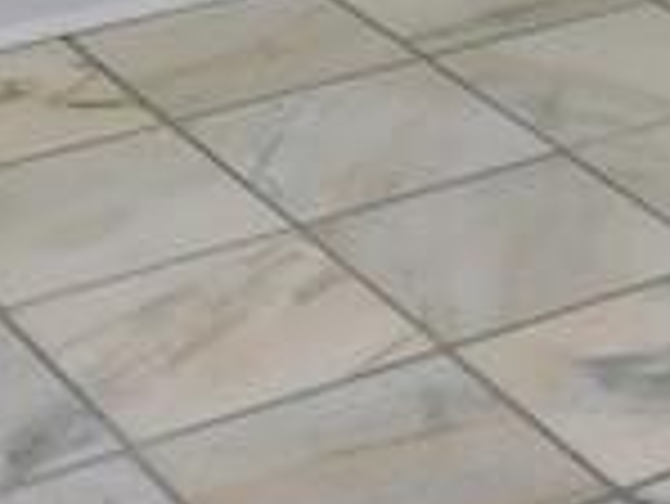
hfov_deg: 12.0
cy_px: -666
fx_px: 3061
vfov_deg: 8.6
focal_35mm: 158
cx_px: 967
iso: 160
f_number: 3
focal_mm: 4
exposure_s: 1/30
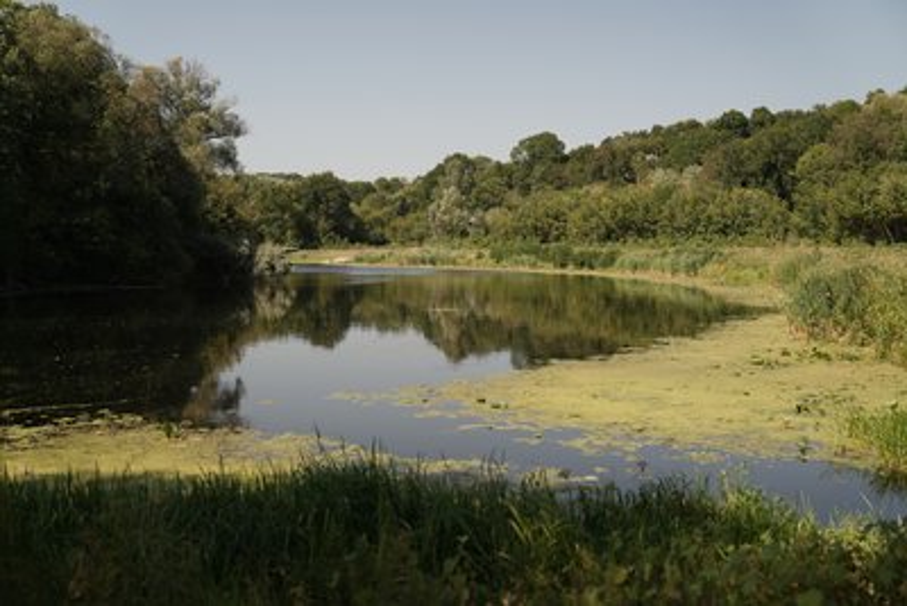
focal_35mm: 43
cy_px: 303
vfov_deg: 31.2
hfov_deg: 45.4
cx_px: 454
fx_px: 1084
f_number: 2.8
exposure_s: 1/200
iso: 100
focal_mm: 43
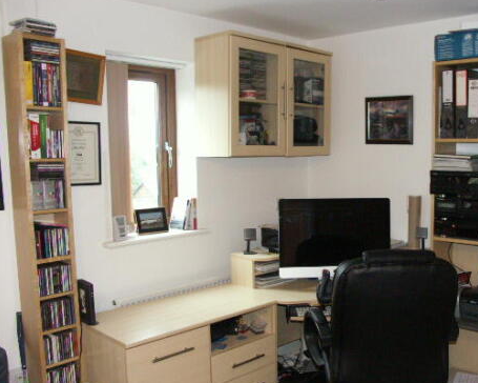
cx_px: 303
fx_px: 495
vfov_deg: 42.2
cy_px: 215
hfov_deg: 50.9
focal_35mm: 35
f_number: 2.8
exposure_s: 1/10
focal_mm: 7.21
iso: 200
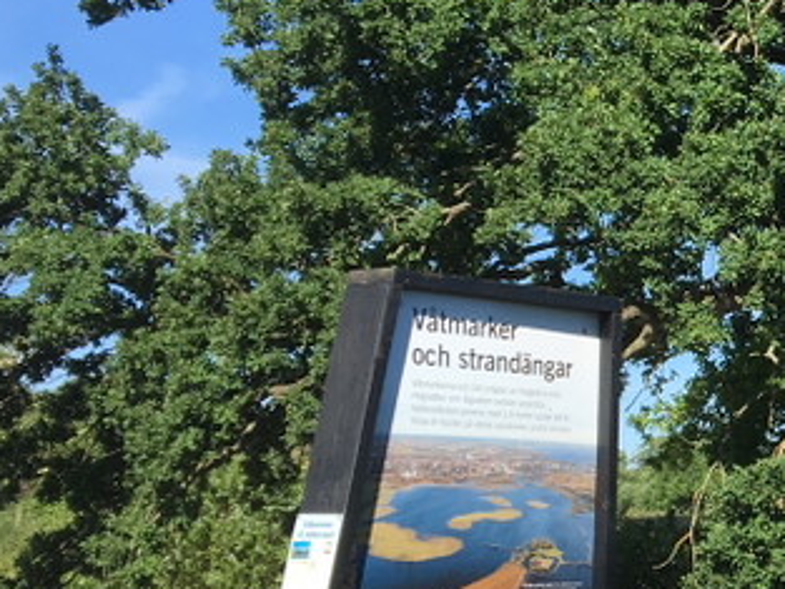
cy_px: 404
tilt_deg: +4.1
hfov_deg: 20.0
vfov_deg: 16.6
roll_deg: -0.4
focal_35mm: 89
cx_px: 1053
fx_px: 2019
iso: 25
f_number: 2.2
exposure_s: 1/1261
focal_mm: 4.15
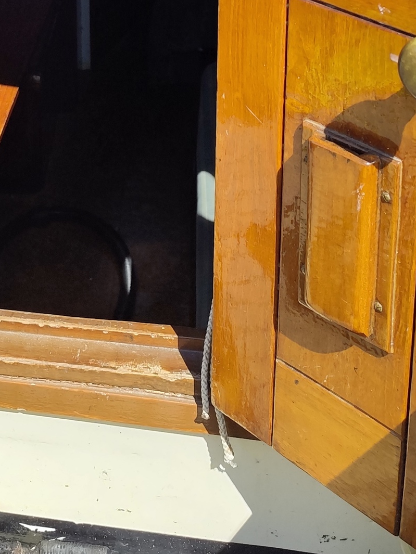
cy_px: -183
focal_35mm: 72
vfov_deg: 23.6
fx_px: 1153
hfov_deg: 19.7
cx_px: -27
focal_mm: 6.19
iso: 50
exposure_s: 1/630
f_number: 1.65
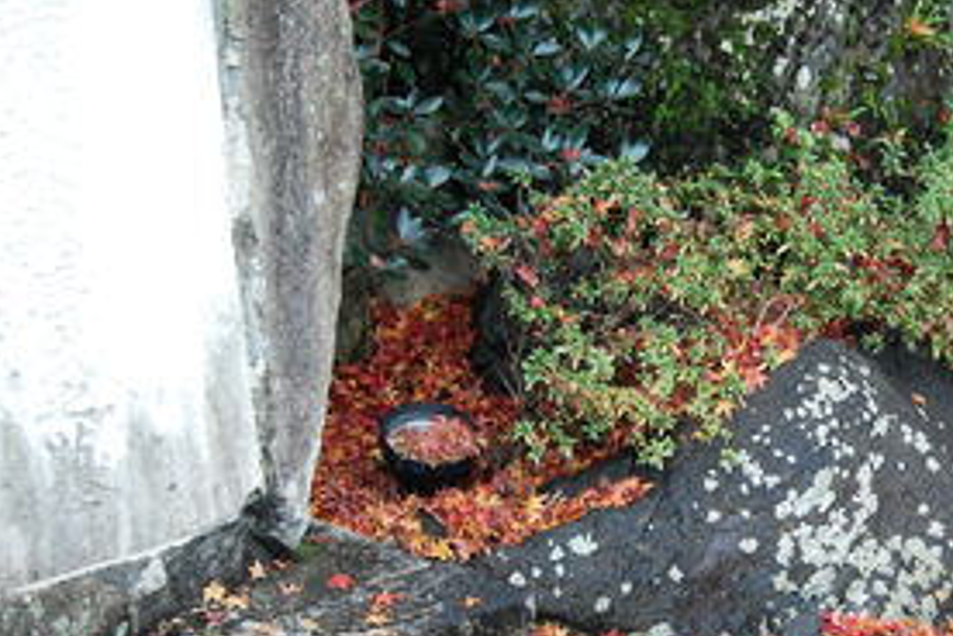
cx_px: 801
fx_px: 2621
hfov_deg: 20.3
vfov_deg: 13.8
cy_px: 458
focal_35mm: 99
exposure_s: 1/100
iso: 400
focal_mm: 38
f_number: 5
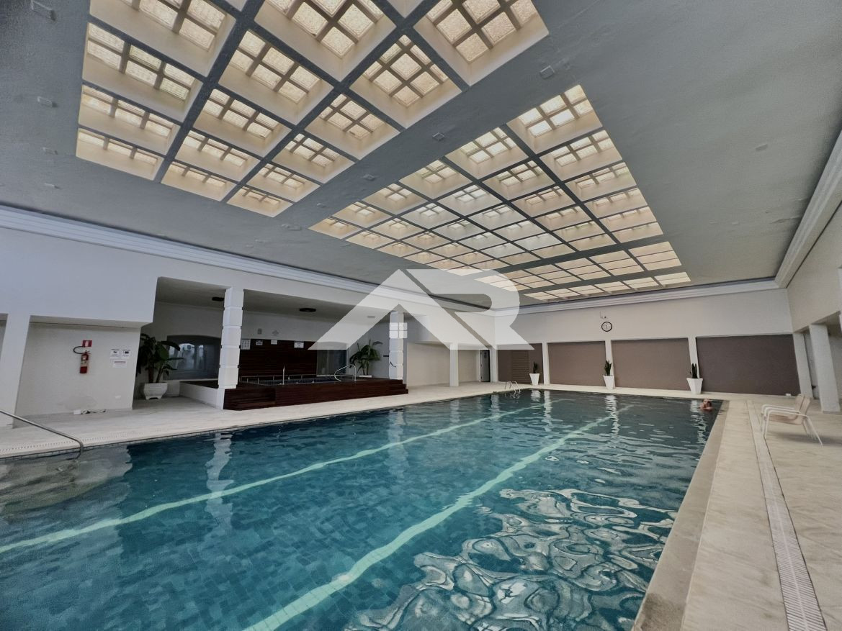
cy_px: 316
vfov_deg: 89.9
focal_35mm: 13
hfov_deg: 106.2
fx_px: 316
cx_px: 421
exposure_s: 1/60
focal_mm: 1.57
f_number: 1.8
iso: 160
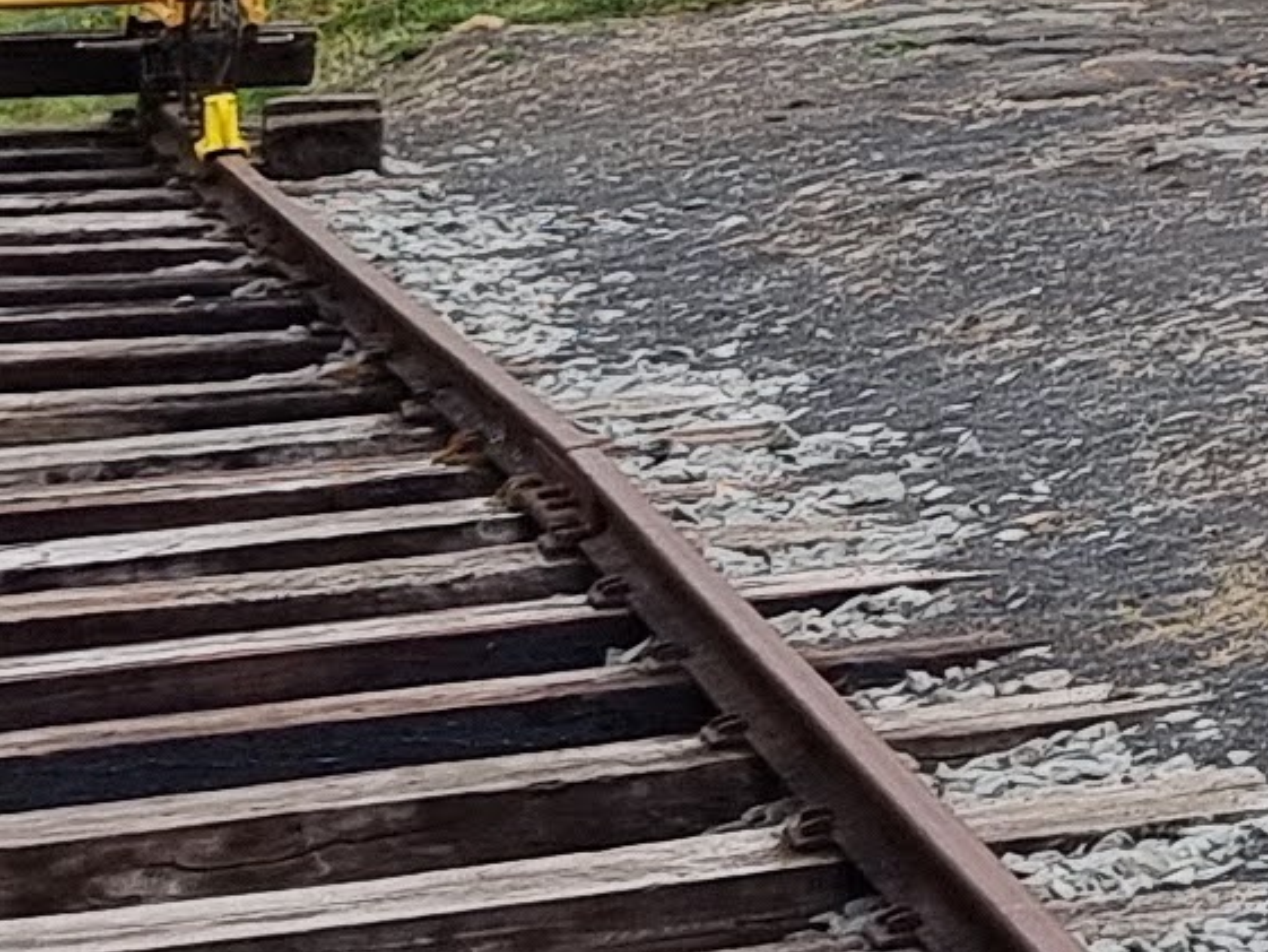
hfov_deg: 9.2
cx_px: 3865
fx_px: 6265
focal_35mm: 171
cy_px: -816
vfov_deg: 8.3
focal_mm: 6.7
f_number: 1.8
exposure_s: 1/1152
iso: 50
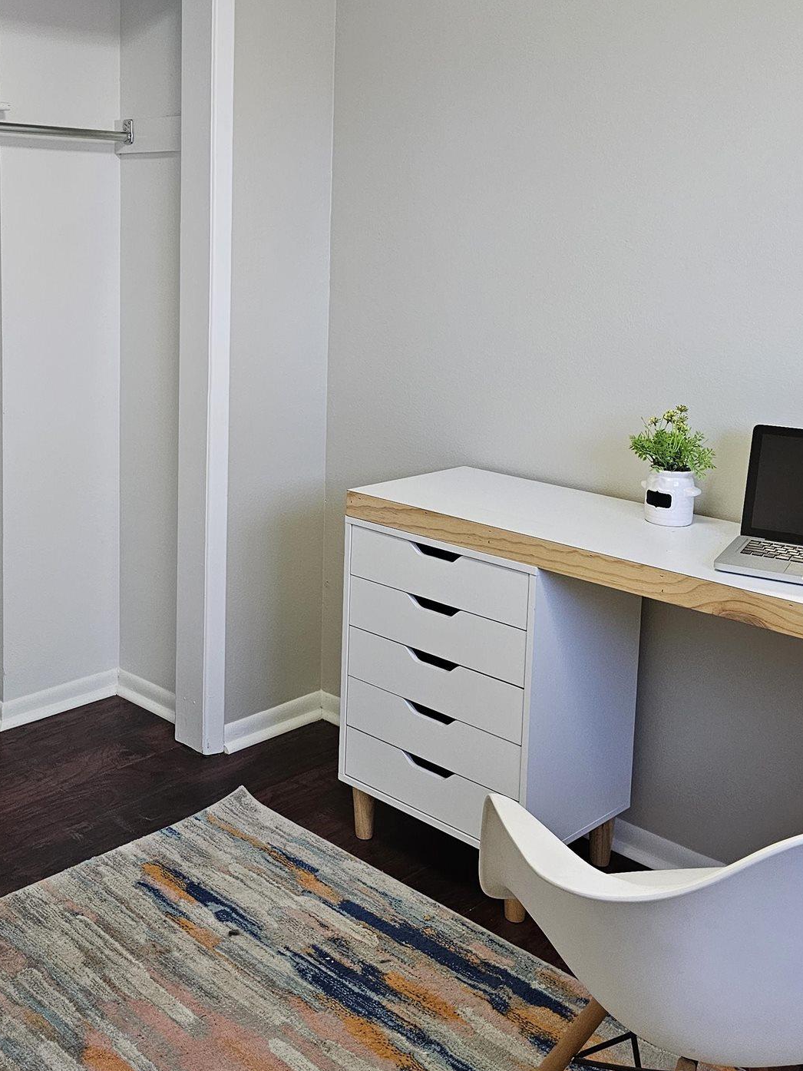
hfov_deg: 36.9
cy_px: 341
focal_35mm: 38
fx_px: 1176
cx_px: 212
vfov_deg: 48.0
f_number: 1.7
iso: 320
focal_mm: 6.3
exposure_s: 1/120
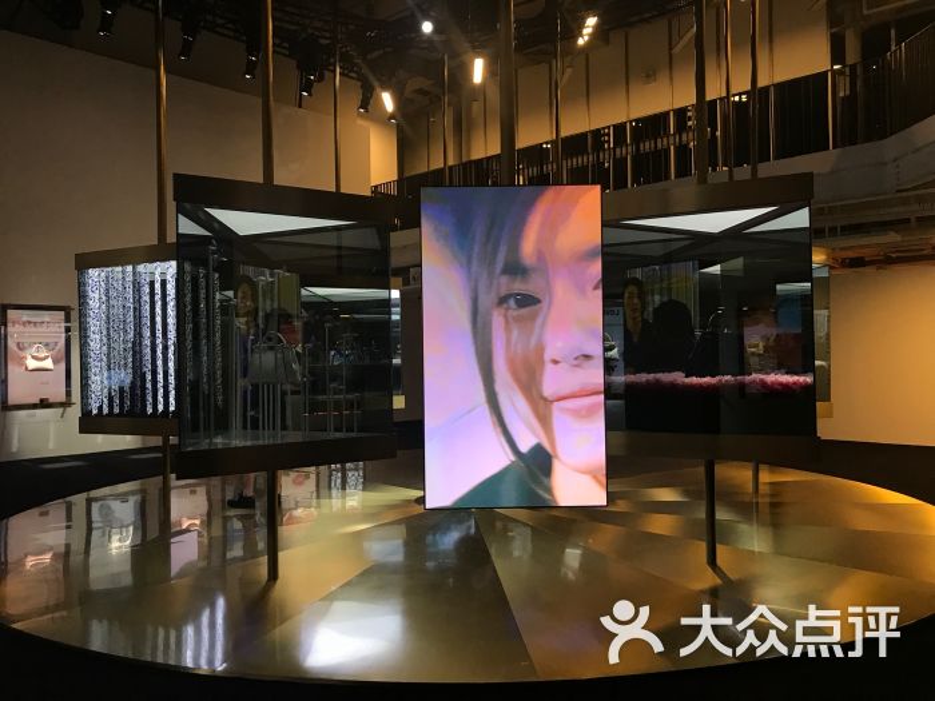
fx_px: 756
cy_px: 350
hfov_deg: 63.4
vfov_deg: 49.7
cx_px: 468
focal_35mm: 28
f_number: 1.8
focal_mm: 3.99
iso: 40
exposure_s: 1/30
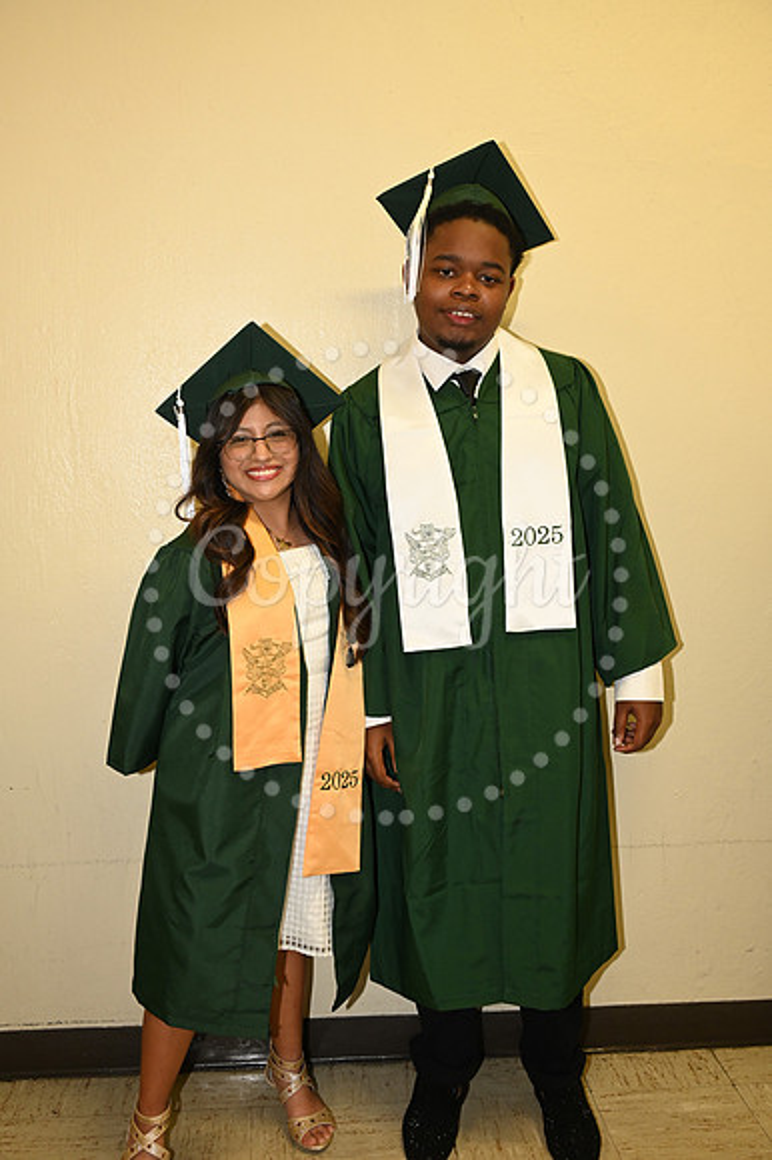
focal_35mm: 34
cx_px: 386
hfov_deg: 38.8
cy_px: 580
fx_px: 1095
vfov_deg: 55.8
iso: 1600
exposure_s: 1/60
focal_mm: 34
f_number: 5.6
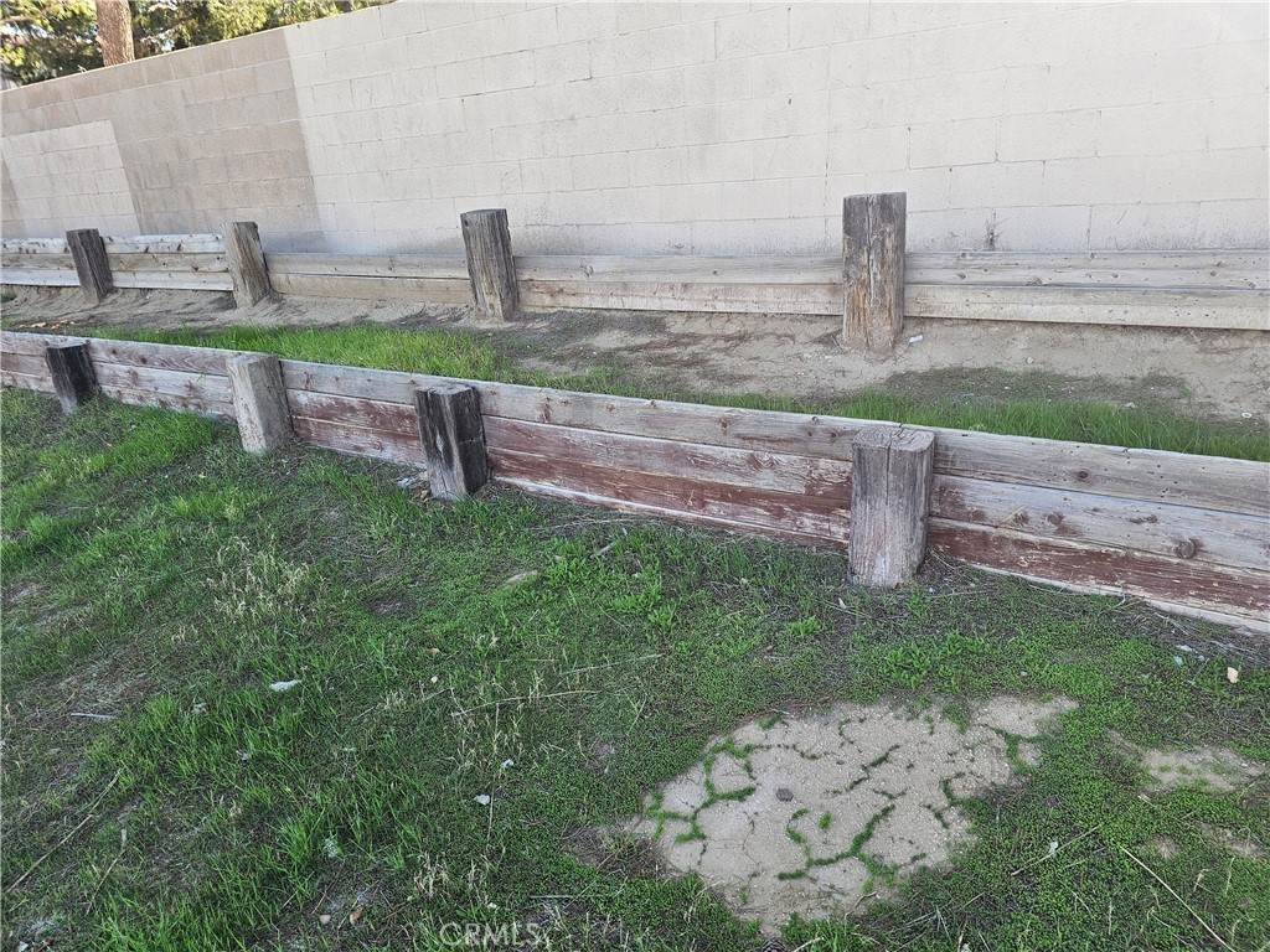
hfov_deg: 73.9
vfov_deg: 58.9
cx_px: 635
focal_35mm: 23
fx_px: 844
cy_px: 476
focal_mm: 6.3
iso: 12
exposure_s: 1/120
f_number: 1.7
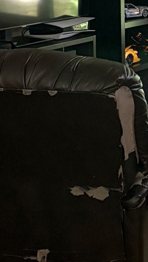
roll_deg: -1.4
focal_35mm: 135
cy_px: 52
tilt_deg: -7.9
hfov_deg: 8.6
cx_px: 269
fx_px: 941
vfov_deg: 15.8
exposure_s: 1/60
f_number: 1.6
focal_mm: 5.96
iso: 320
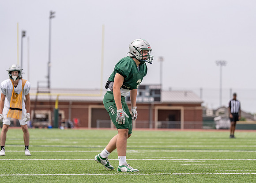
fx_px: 953
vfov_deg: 10.9
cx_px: 128
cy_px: 92
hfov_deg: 15.3
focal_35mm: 131
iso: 250
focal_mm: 125
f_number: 2.8
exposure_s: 1/4000
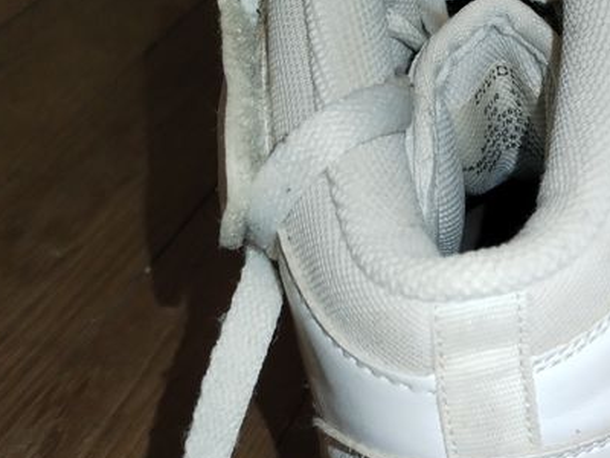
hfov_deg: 26.6
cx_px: 721
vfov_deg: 21.7
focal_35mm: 65
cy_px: 464
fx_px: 1145
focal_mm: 4.75
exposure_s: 1/48.7
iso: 400
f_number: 1.8
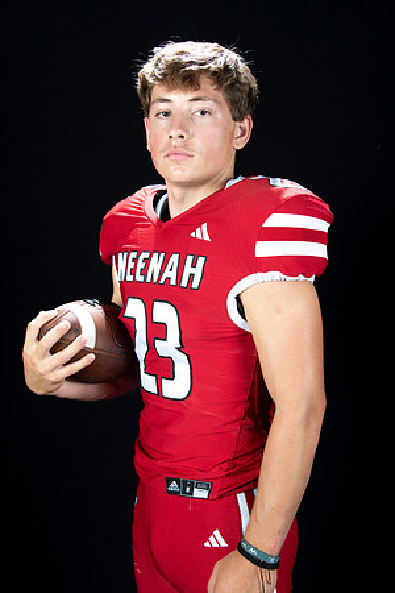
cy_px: 296
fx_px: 922
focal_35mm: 56
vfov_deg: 35.6
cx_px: 198
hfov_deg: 24.2
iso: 320
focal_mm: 56
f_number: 9
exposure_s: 1/160
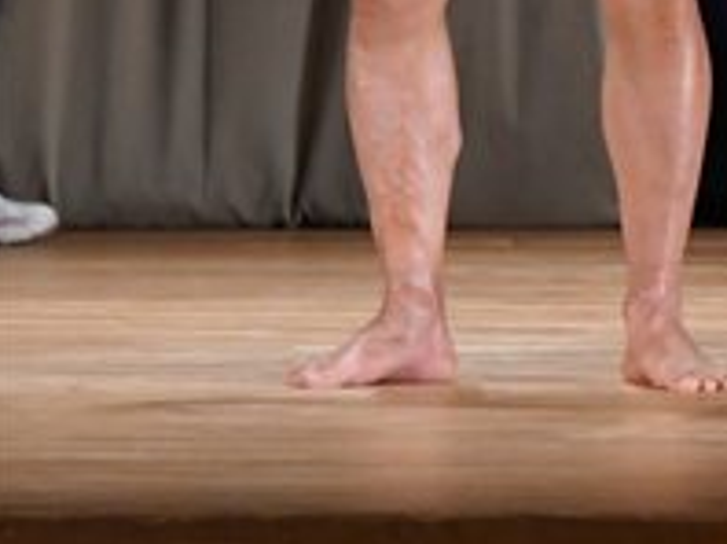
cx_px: 1412
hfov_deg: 2.3
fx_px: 17767
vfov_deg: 1.8
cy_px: -353
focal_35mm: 847
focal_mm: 150
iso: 3200
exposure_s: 1/400
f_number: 5.6
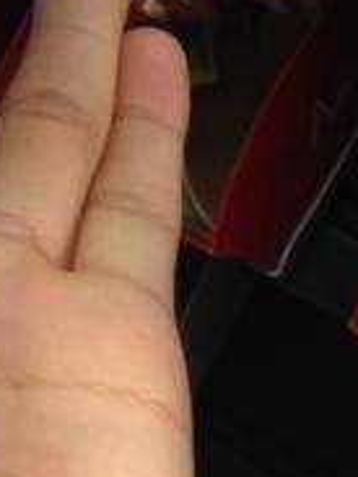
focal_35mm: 165
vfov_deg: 11.9
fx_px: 2275
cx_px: -470
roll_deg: +9.7
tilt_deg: -40.2
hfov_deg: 8.3
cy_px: 3
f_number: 2.4
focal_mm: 4.12
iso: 64
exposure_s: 1/20
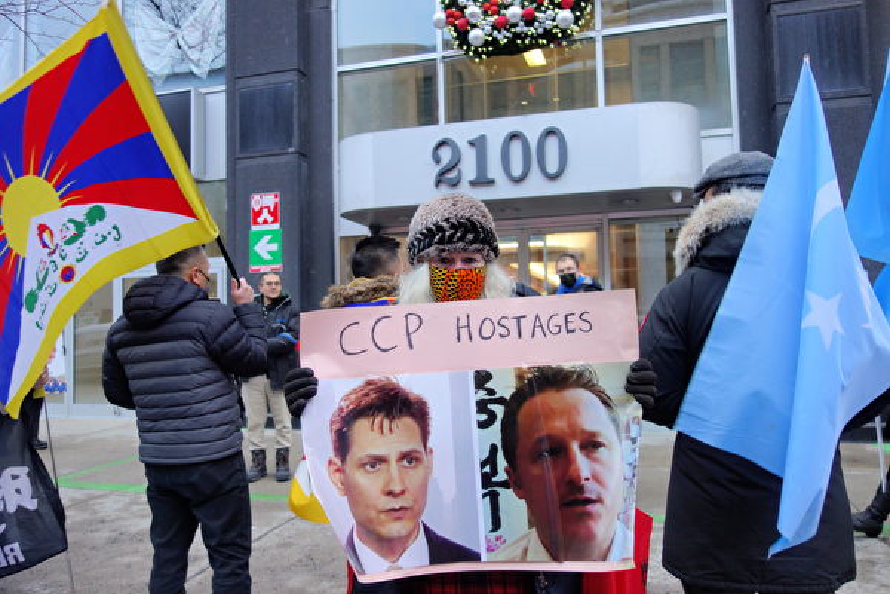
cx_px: 445
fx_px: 692
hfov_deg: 65.5
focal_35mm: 28
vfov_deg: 46.4
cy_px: 297
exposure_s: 1/80
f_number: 1.8
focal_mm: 10.4
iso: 160
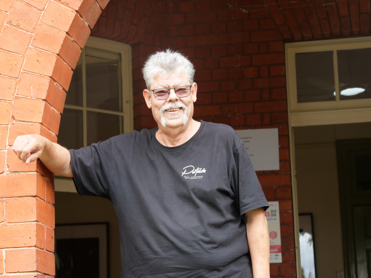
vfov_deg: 13.5
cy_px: 139
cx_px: 186
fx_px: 1179
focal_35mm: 110
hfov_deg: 17.9
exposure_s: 1/125
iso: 320
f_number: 5.1
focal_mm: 55
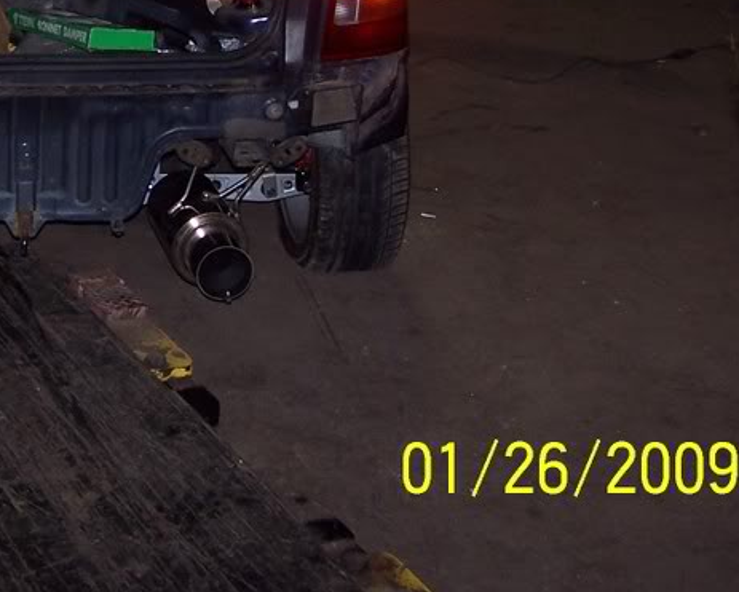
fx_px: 1795
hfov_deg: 22.4
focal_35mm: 82
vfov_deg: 18.3
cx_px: 14
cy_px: 8
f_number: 2.8
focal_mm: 6.3
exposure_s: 1/60
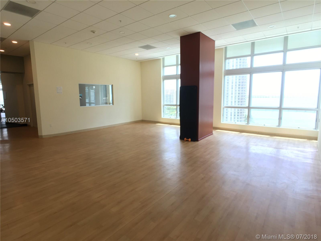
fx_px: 269
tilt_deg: -7.6
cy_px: 120
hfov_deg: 61.7
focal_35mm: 29
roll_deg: +0.0
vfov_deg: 48.2
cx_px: 160
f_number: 2.2
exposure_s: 1/120
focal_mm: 4.15
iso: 40
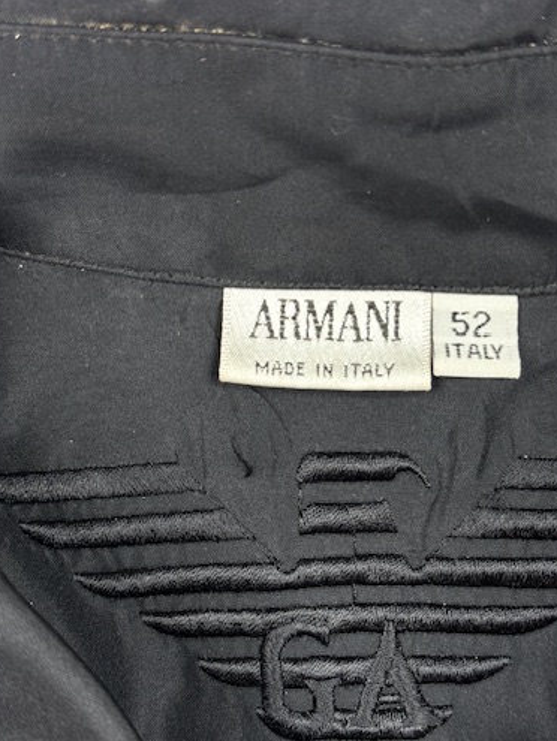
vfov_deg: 31.2
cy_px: 394
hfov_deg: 23.7
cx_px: 326
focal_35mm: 62
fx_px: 1328
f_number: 1.78
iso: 250
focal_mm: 6.76
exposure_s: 1/100
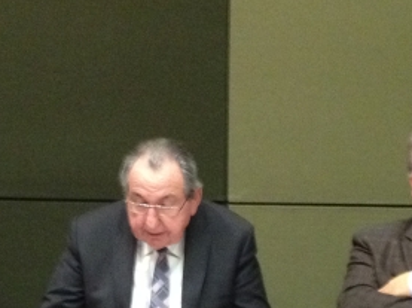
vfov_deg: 17.9
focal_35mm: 81
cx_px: 162
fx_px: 963
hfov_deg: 24.1
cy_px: 280
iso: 400
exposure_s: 1/20
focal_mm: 4.28
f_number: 2.4
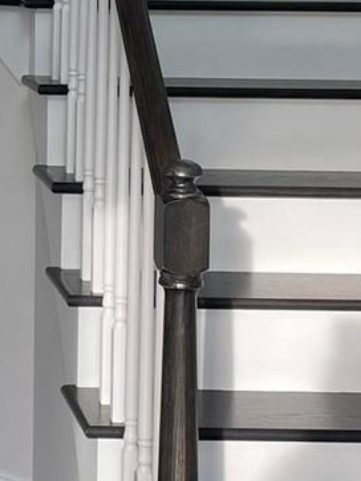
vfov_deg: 17.4
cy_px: -17
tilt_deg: -1.5
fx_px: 1530
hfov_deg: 12.9
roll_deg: +0.0
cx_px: -154
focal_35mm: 110
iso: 32
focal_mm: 4.2
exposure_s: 1/149
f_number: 1.6
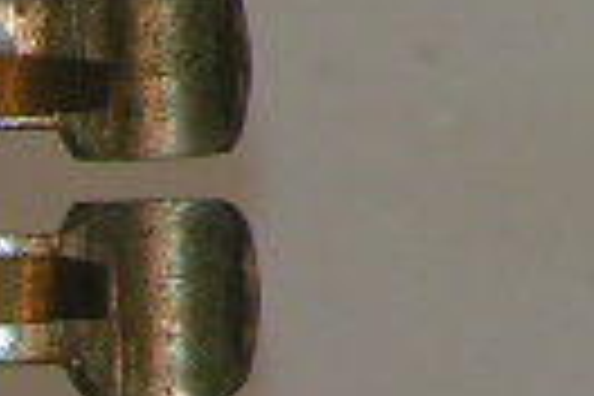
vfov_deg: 0.7
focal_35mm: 1912
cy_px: 518
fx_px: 31546
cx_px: -616
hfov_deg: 1.1
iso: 100
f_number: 5.6
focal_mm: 58
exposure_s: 1/400
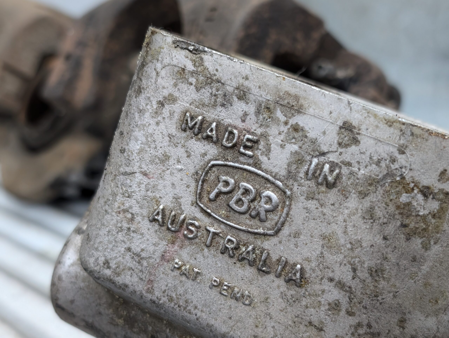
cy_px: 169
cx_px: 224
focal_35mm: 49
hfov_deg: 38.9
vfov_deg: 29.8
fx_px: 637
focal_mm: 6.9
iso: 339
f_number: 1.68
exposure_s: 1/50
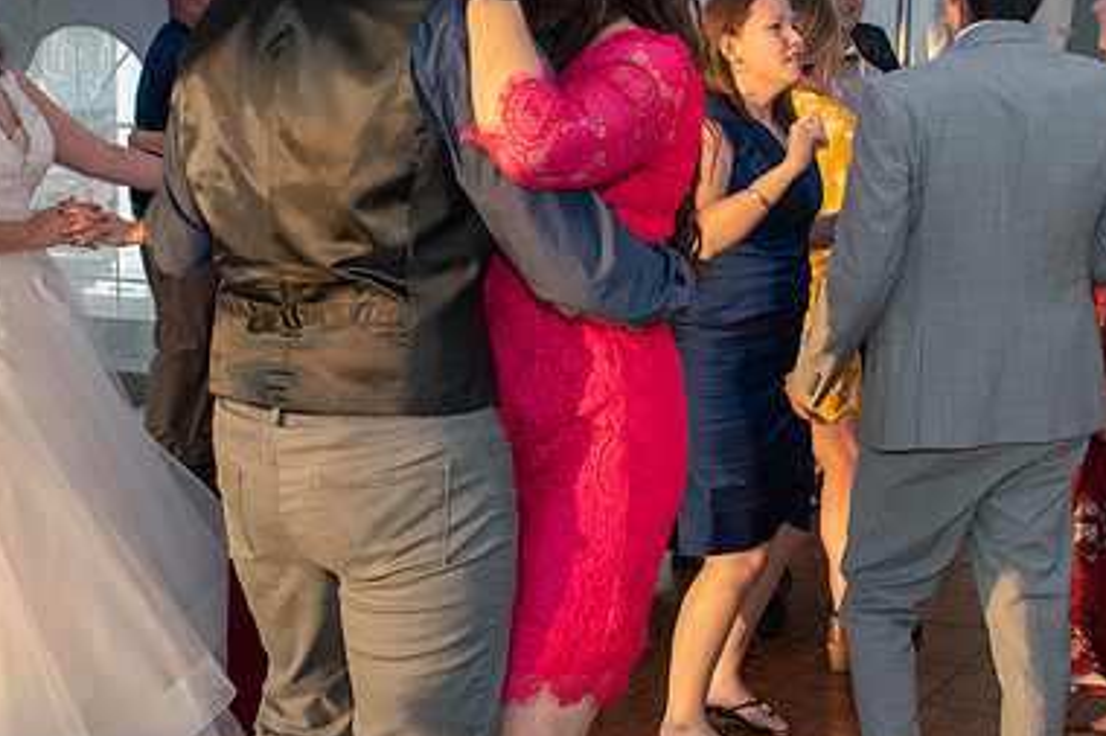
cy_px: 214
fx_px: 1689
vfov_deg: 24.4
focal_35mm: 55
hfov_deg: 36.1
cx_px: 448
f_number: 5.6
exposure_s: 1/125
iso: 800
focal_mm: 24
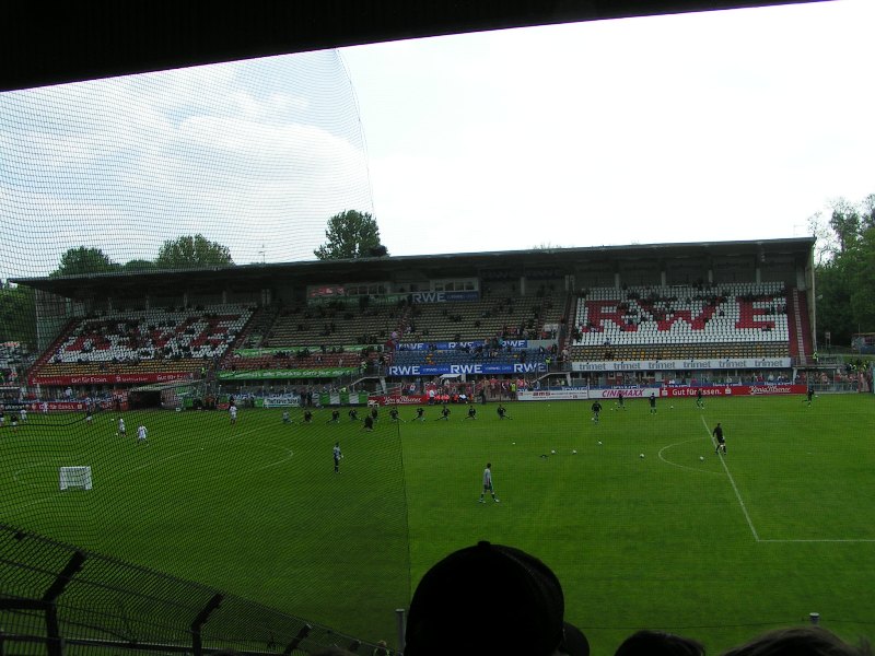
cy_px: 328
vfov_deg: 37.7
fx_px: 961
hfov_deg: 49.0
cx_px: 438
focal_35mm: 38
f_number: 5.6
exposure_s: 1/400
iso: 50
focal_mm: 5.8
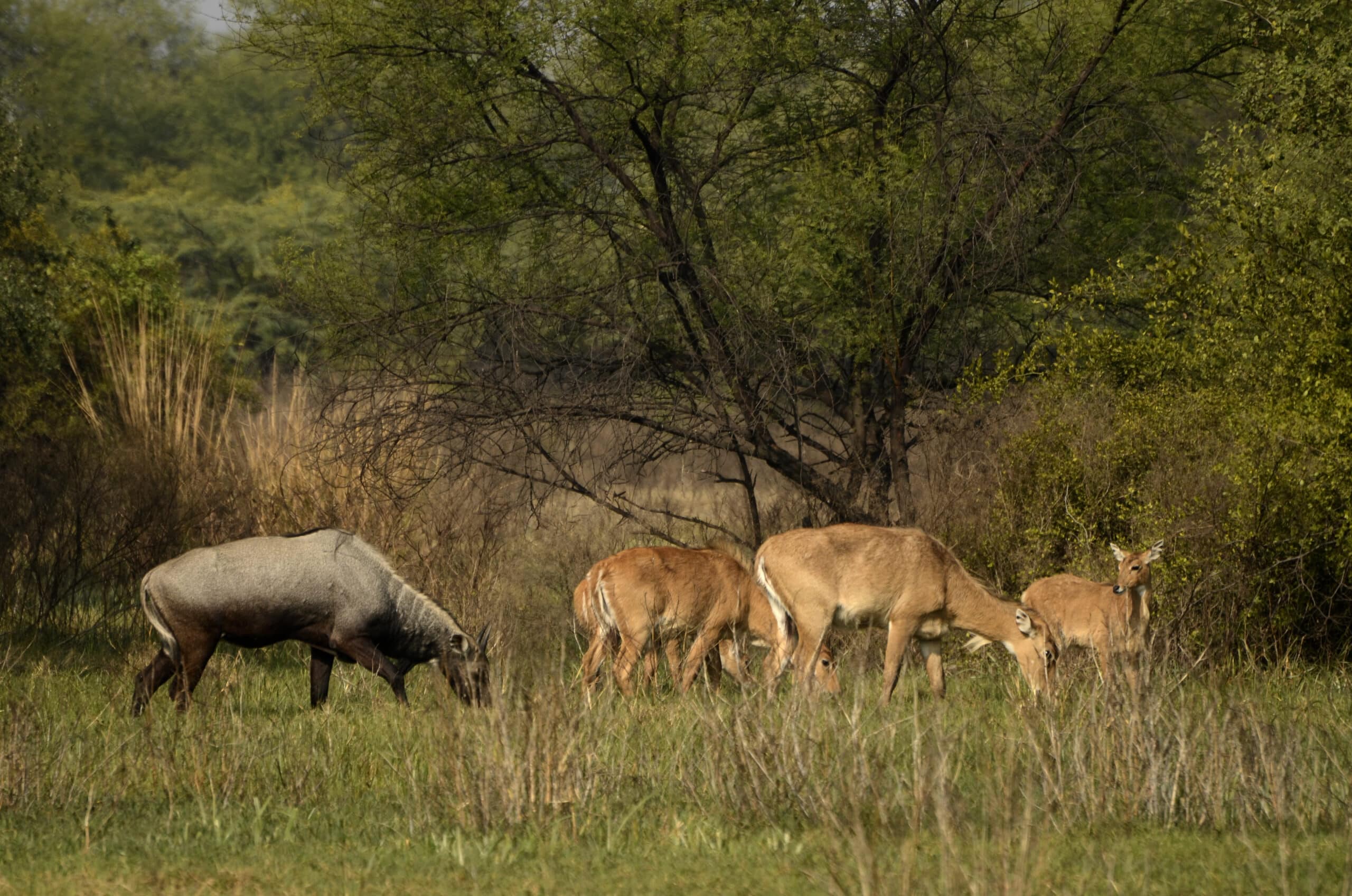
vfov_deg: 3.3
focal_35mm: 420
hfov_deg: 4.9
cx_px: 676
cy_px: 448
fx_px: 15742
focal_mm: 280
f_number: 5.6
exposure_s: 1/1250
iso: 200
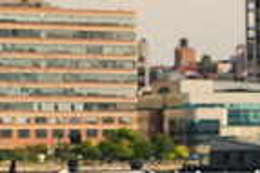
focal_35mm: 364
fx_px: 2626
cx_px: -244
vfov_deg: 3.8
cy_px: 206
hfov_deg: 5.6
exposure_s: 1/1250
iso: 320
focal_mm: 90
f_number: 3.2
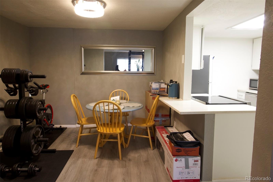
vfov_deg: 53.1
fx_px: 182
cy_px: 91
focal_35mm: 24
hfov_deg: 73.8
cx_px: 136
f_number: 6.3
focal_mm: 16
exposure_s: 1/2
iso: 125
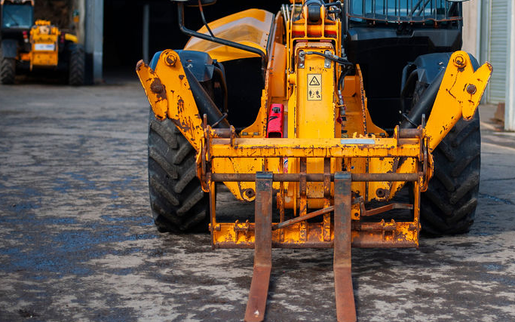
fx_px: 1109
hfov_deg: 26.0
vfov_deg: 16.5
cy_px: 96
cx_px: 355
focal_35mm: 79
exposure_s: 1/3200
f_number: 2
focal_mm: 50
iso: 200
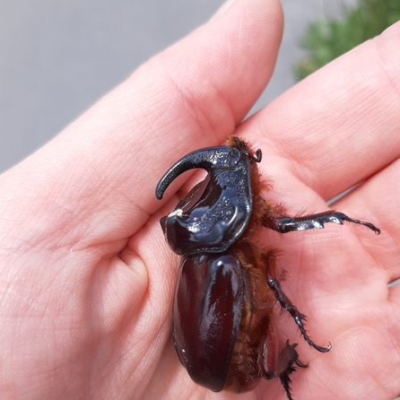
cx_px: 200
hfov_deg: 49.7
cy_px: 247
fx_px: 431
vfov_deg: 49.3
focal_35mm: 33
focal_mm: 3.93
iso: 40
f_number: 1.7
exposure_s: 1/976
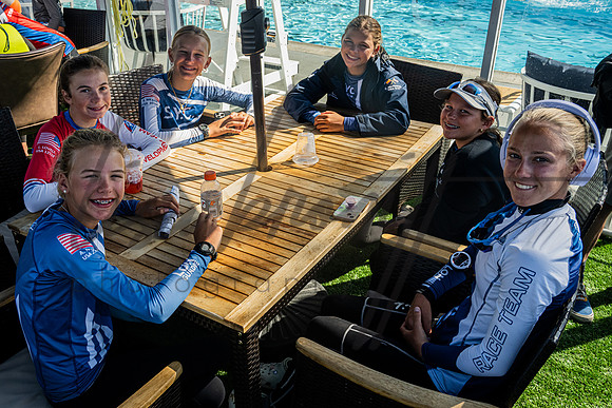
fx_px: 530
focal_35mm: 31
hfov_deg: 59.9
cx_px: 278
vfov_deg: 42.1
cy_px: 185
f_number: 10
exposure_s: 1/400
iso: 800
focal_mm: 28
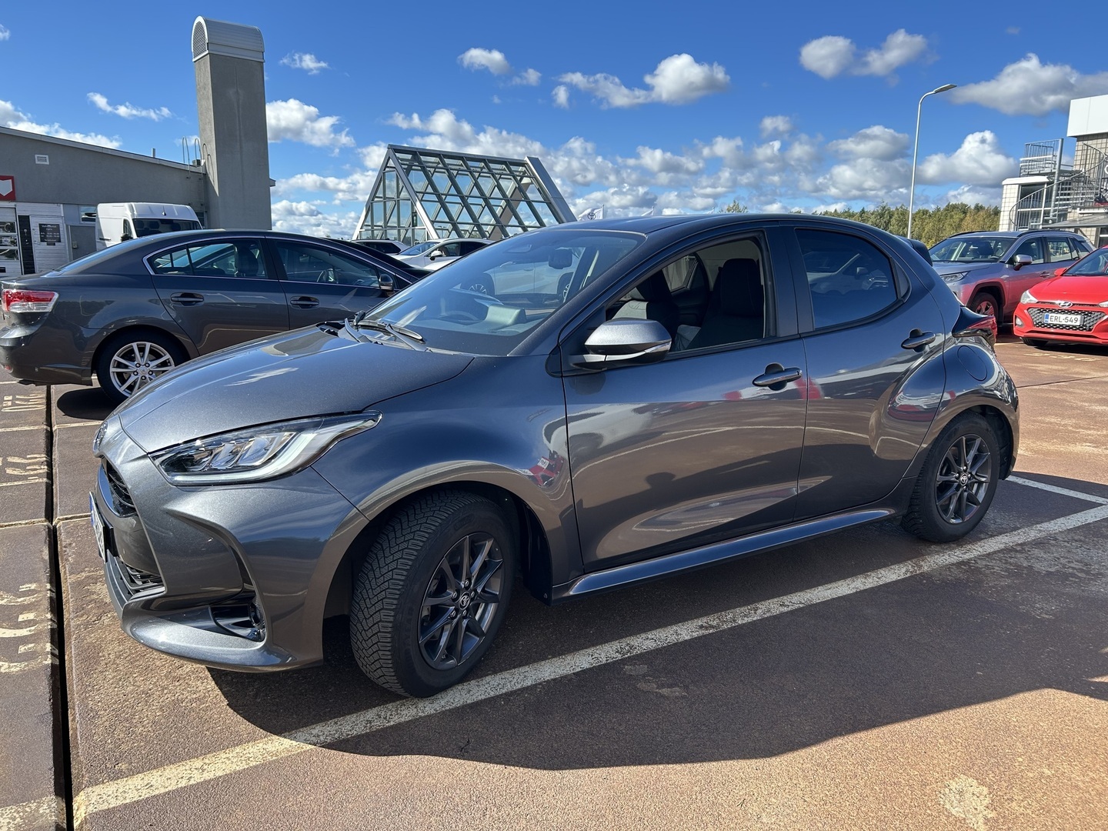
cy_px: 416
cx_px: 554
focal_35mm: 26
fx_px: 832
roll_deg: -1.0
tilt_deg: -10.1
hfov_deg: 67.3
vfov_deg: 53.1
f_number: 1.5
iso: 50
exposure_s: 1/1779
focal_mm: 5.7
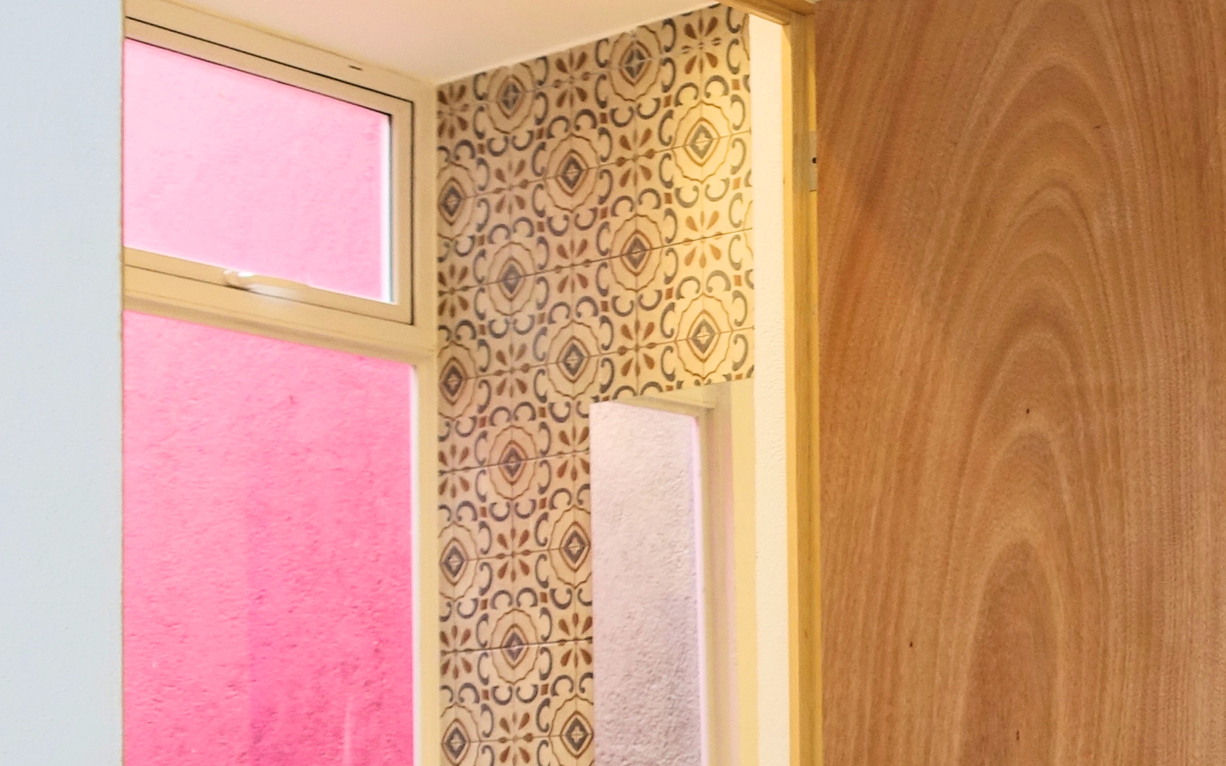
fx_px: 2239
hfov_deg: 25.7
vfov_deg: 18.8
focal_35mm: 67
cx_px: 1642
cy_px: 808
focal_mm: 8.8
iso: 125
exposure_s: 1/40
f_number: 2.8
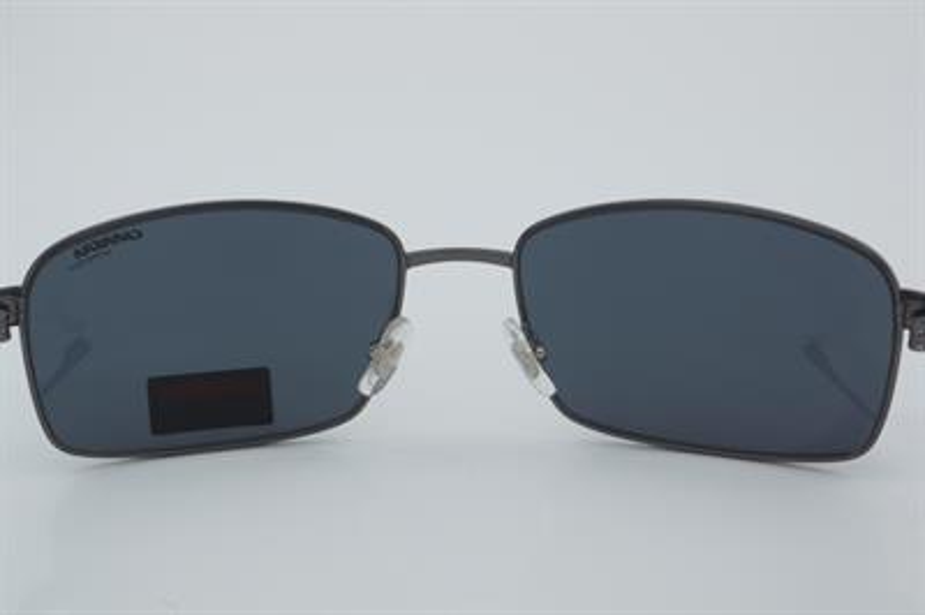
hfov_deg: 29.9
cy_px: 308
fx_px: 1733
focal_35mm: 68
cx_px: 462
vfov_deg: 20.1
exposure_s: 1/4
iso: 100
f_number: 32
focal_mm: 45
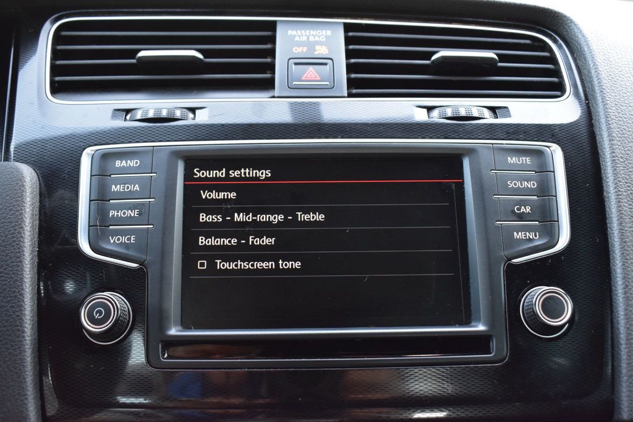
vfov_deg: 35.5
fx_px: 659
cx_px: 316
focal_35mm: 38
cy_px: 211
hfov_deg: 51.3
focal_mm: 25
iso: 1250
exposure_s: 1/15
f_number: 6.3
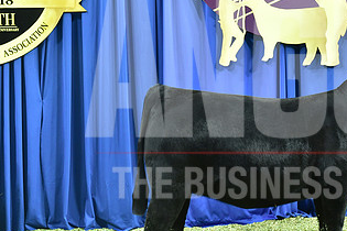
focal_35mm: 92
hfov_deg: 21.8
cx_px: 284
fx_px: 887
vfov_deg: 14.9
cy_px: 96
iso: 2500
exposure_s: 1/160
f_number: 5
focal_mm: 50
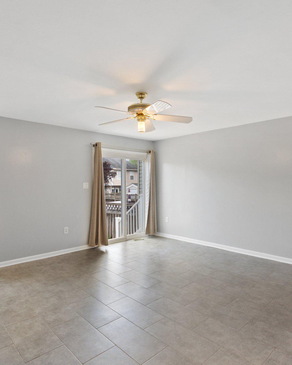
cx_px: 145
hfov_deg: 63.1
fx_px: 238
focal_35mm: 22
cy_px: 186
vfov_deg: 75.0
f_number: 8
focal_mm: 10
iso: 800
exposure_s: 1/6
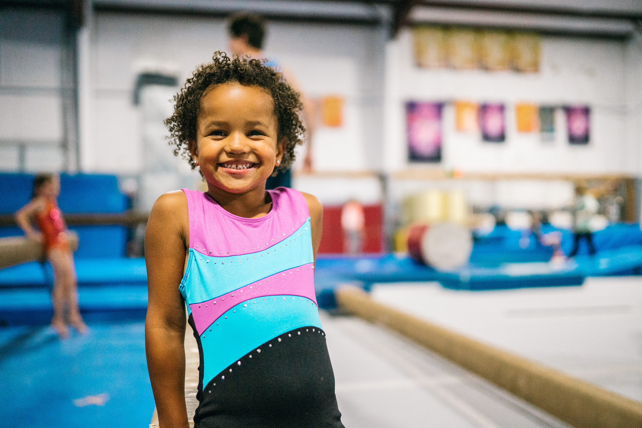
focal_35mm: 35
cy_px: 214
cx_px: 321
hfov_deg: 54.4
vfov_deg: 37.9
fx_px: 624
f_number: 1.4
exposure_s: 1/1000
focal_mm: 35
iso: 5000
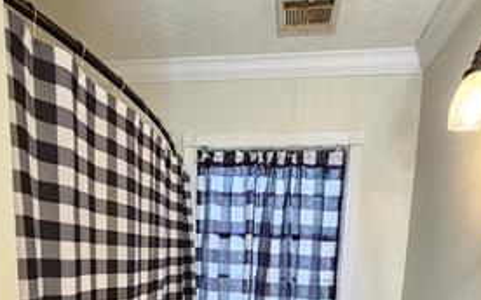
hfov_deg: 74.8
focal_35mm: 24
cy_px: 303
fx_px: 314
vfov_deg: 43.3
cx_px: 232
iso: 200
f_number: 2.2
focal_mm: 2.2
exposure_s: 1/60
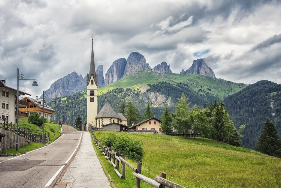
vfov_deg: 23.4
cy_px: 94
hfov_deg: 34.5
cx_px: 140
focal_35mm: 58
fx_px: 453
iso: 64
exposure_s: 1/125
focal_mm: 58
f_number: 5.6
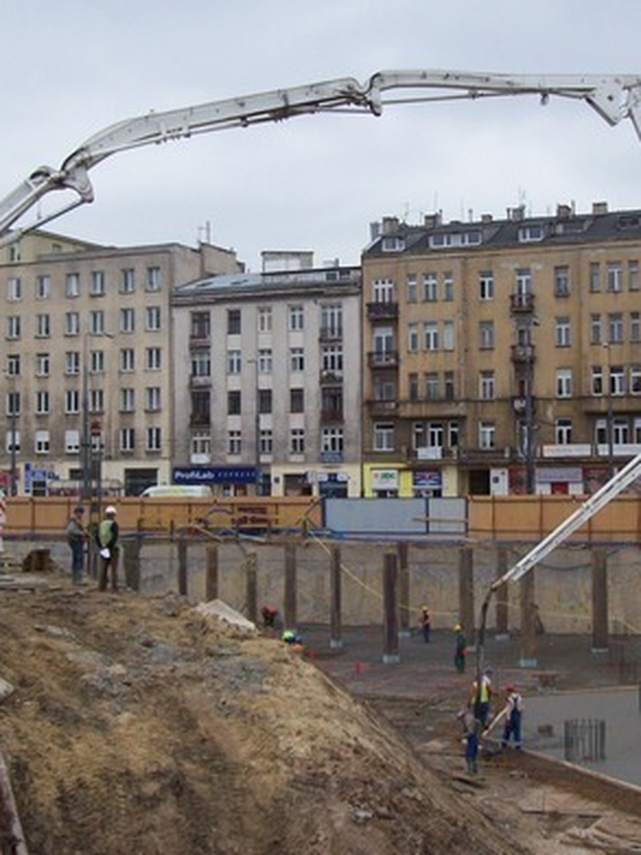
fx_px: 1458
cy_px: 365
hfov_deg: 24.8
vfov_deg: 32.7
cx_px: 363
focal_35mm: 59
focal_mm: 6
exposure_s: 1/352
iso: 80
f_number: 2.7
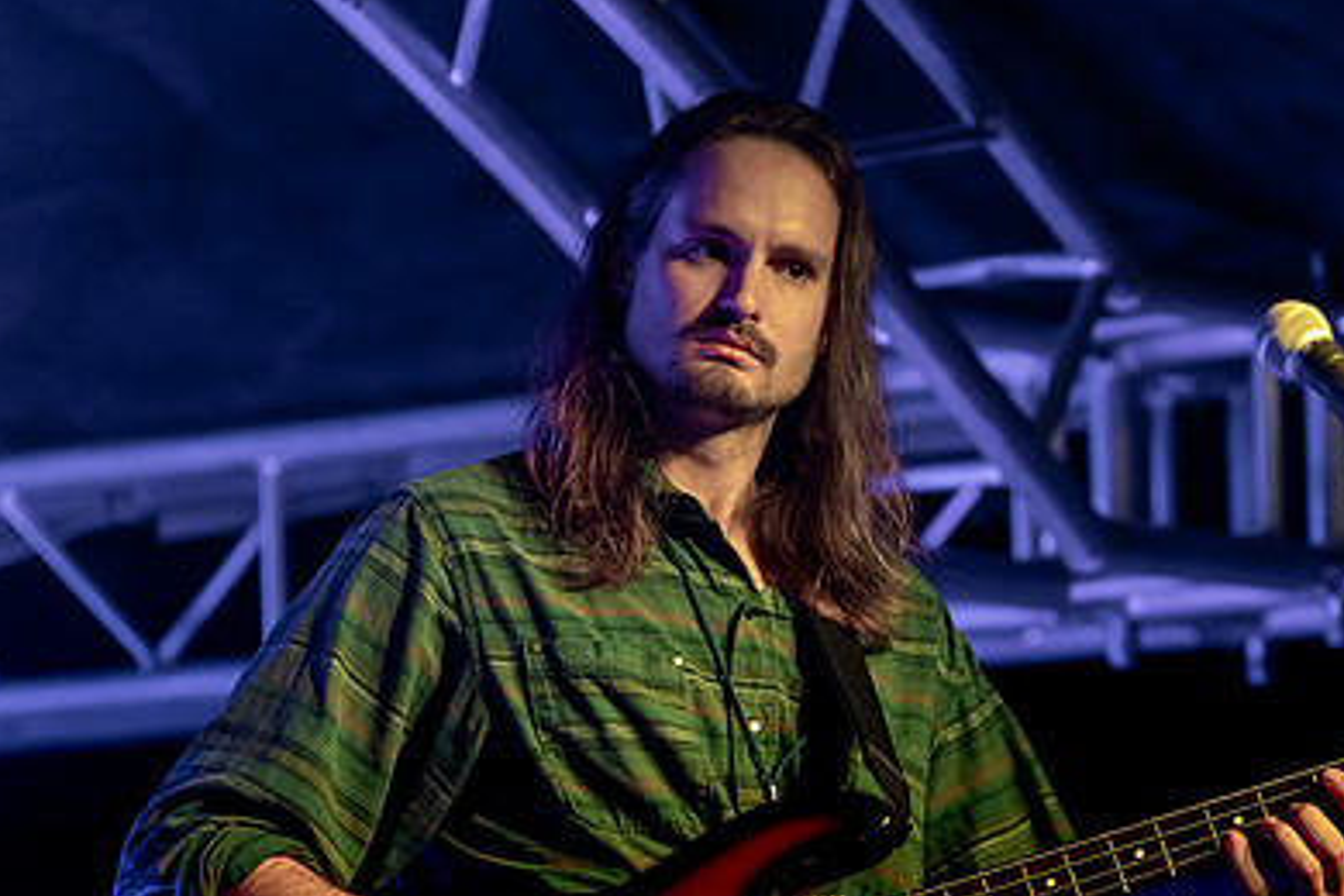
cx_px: 927
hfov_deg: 9.2
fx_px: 8325
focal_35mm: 223
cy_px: 598
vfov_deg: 6.2
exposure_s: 1/400
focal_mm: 150
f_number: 2.8
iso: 5000
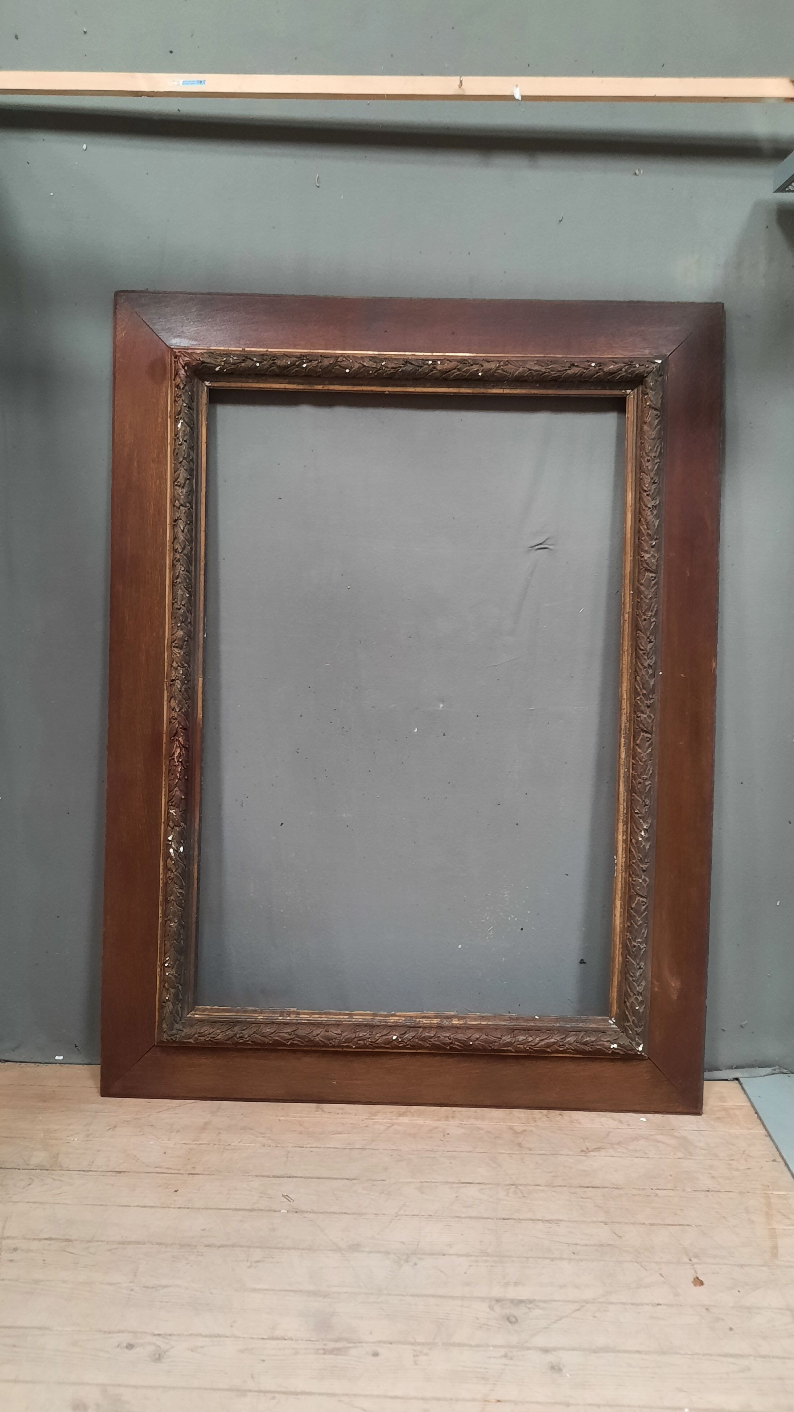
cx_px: 387
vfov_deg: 67.9
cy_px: 689
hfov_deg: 41.5
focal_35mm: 28
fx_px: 1048
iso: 400
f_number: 2
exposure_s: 1/50
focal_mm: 4.6
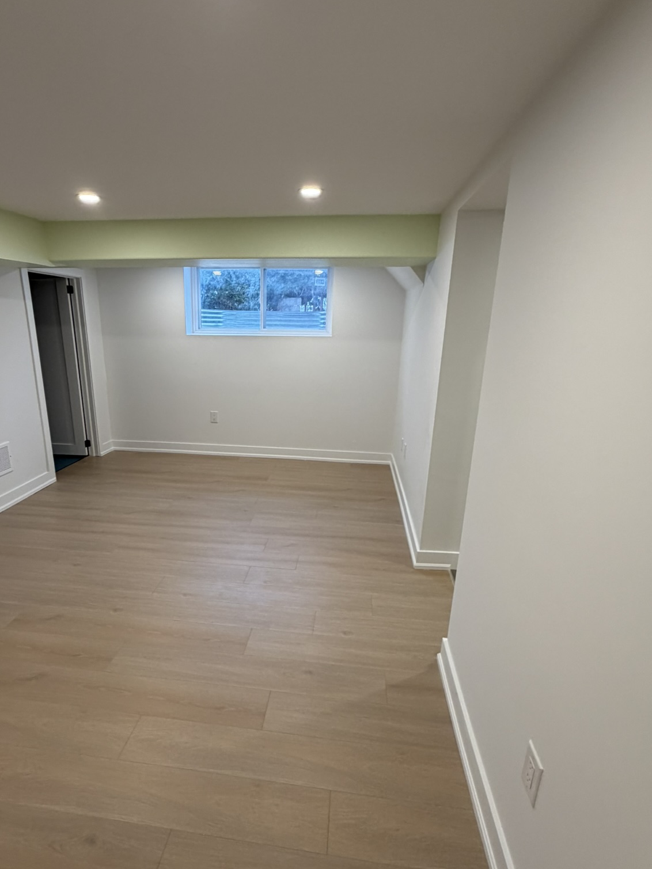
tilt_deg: -15.2
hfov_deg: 68.4
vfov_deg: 84.5
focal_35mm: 19
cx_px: 286
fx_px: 477
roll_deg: -1.4
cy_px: 463
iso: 200
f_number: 2.2
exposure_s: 1/120
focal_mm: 2.22
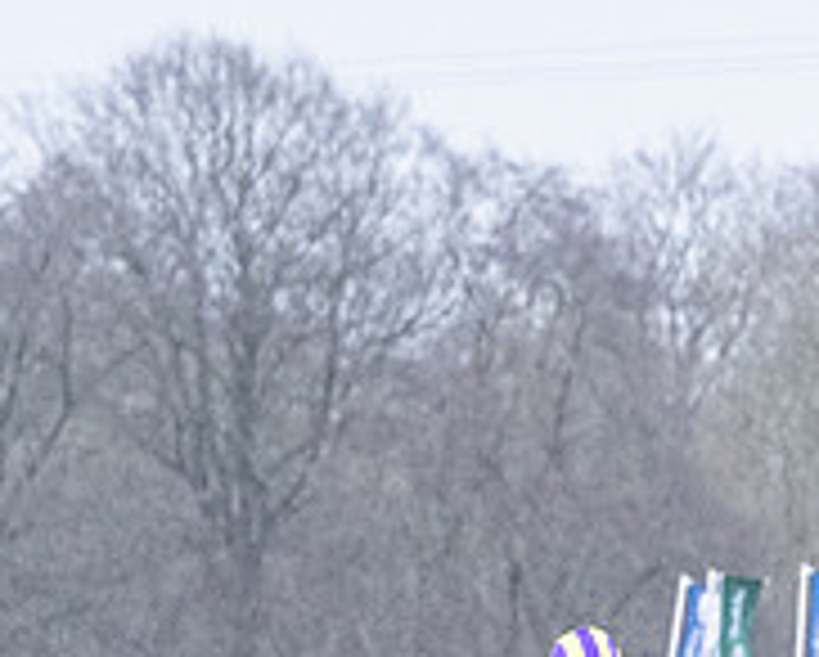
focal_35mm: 1179
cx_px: 1073
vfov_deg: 1.3
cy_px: 1203
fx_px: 28609
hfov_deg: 1.6
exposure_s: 1/1000
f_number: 4
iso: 1600
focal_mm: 165
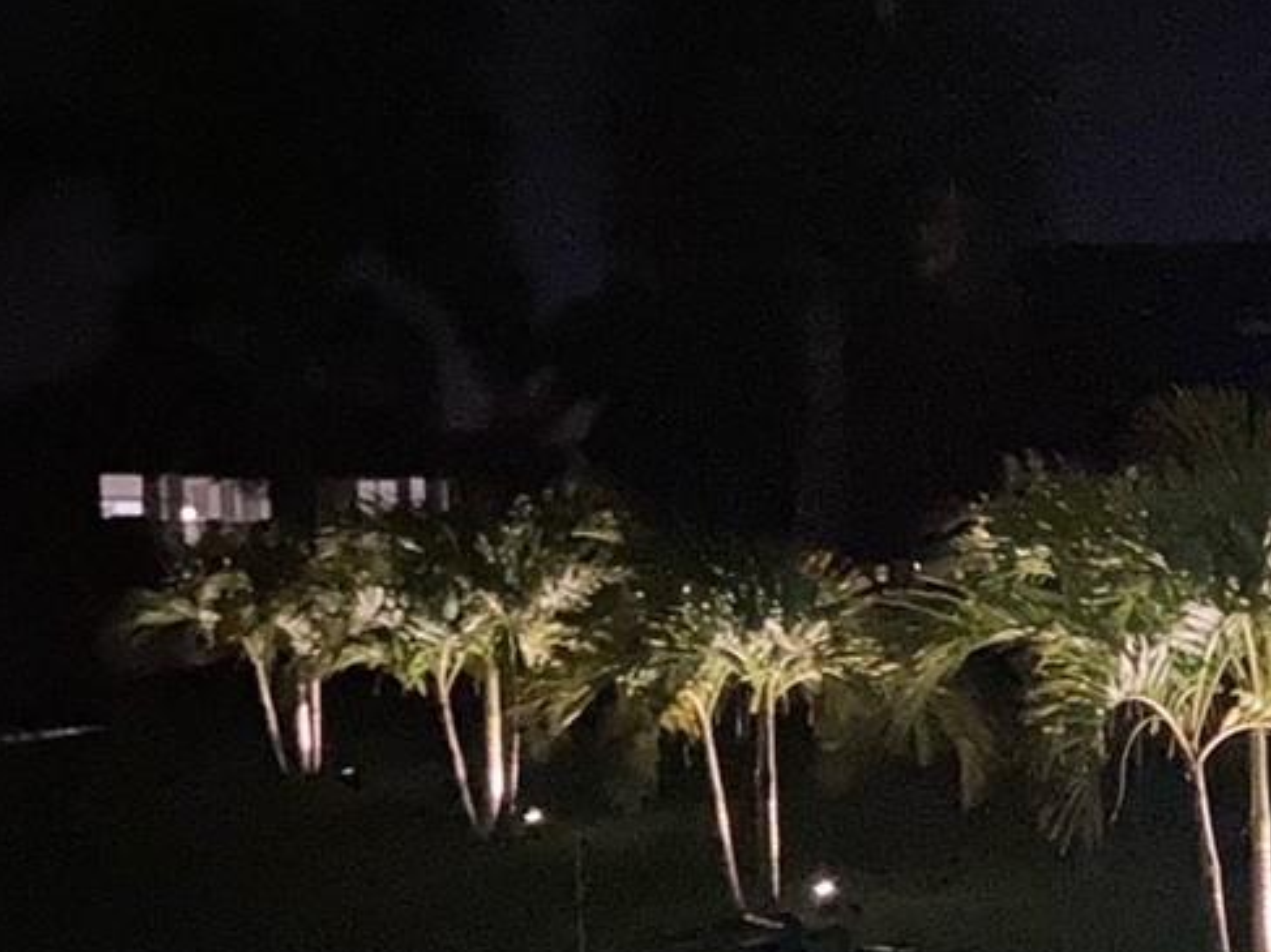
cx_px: 1783
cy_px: 1012
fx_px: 3377
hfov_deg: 19.2
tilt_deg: -6.6
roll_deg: -2.3
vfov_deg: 15.7
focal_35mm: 92
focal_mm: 3.99
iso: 400
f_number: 1.8
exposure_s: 1/4
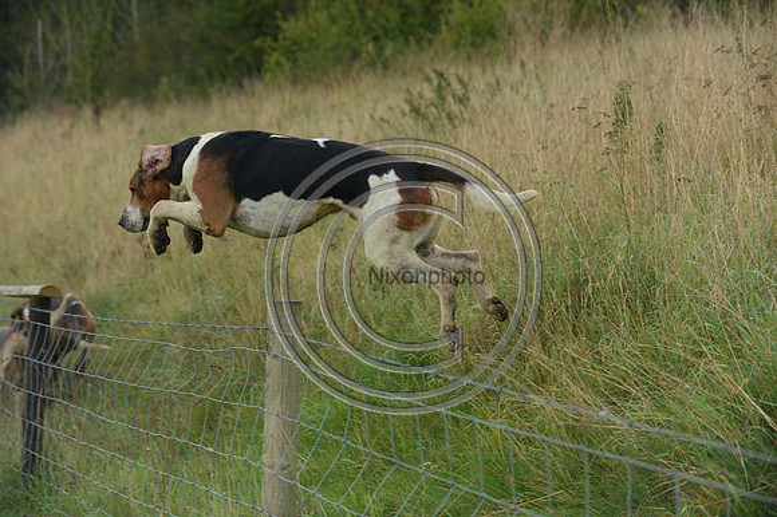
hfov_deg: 21.5
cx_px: 388
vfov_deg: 14.4
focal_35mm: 95
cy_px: 258
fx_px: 2049
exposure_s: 1/640
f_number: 4
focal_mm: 95
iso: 2500
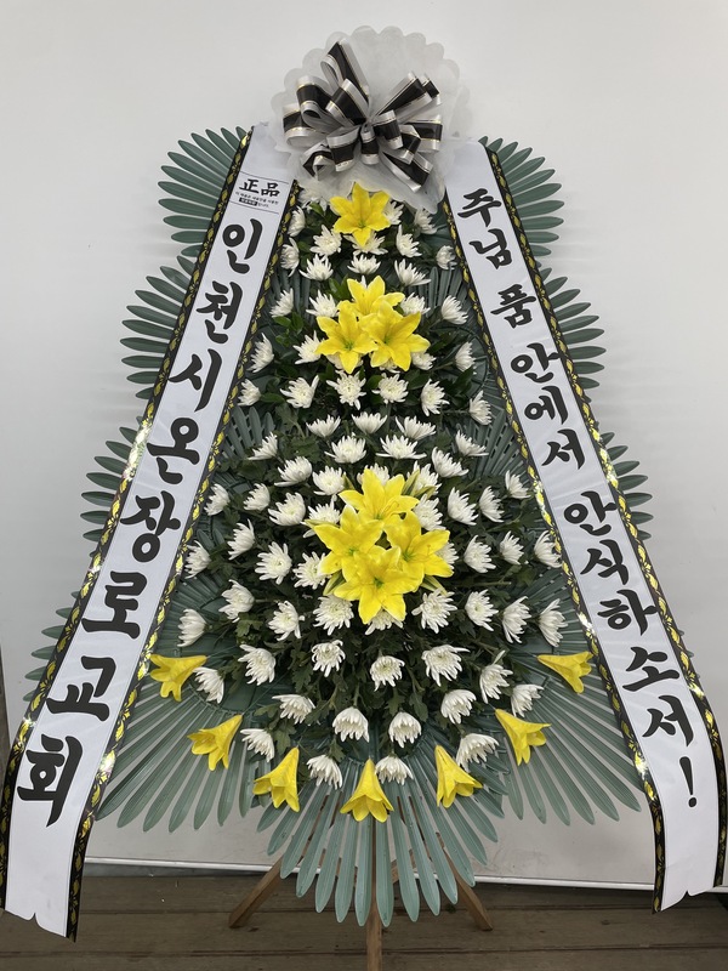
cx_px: 364
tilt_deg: -8.8
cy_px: 486
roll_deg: -0.7
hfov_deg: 53.1
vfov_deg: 67.3
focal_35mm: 26
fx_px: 729
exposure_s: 1/121
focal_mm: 4.2
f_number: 1.6
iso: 64
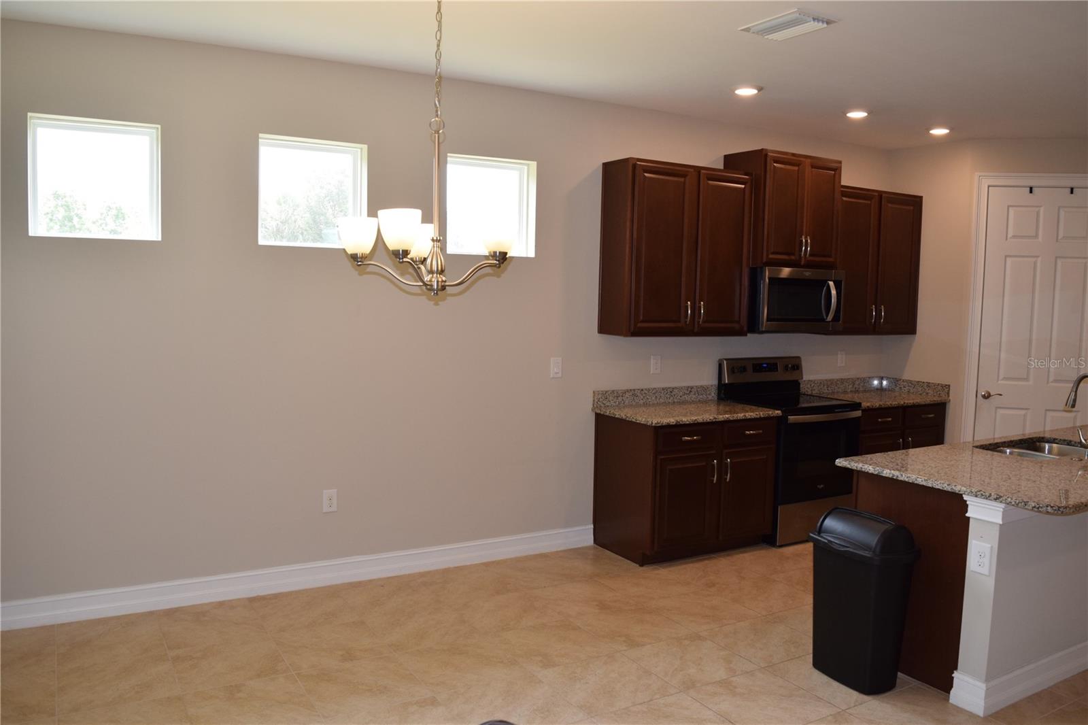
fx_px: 816
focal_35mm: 27
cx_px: 544
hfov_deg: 67.4
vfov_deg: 47.9
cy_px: 362
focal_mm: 18
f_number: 5.6
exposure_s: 1/125
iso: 640
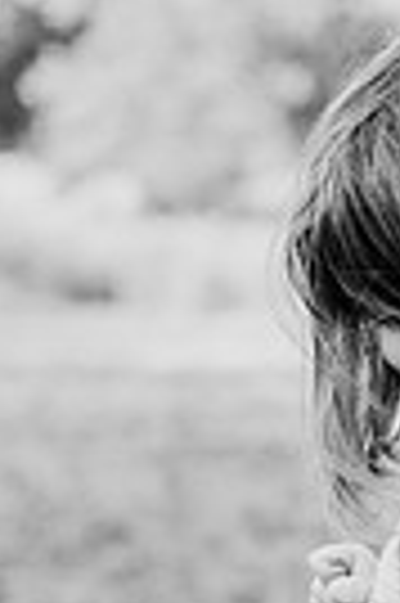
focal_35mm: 168
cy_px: 387
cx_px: 436
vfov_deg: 12.2
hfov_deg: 8.1
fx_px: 2807
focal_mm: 50
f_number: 2.8
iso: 500
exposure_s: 1/1000
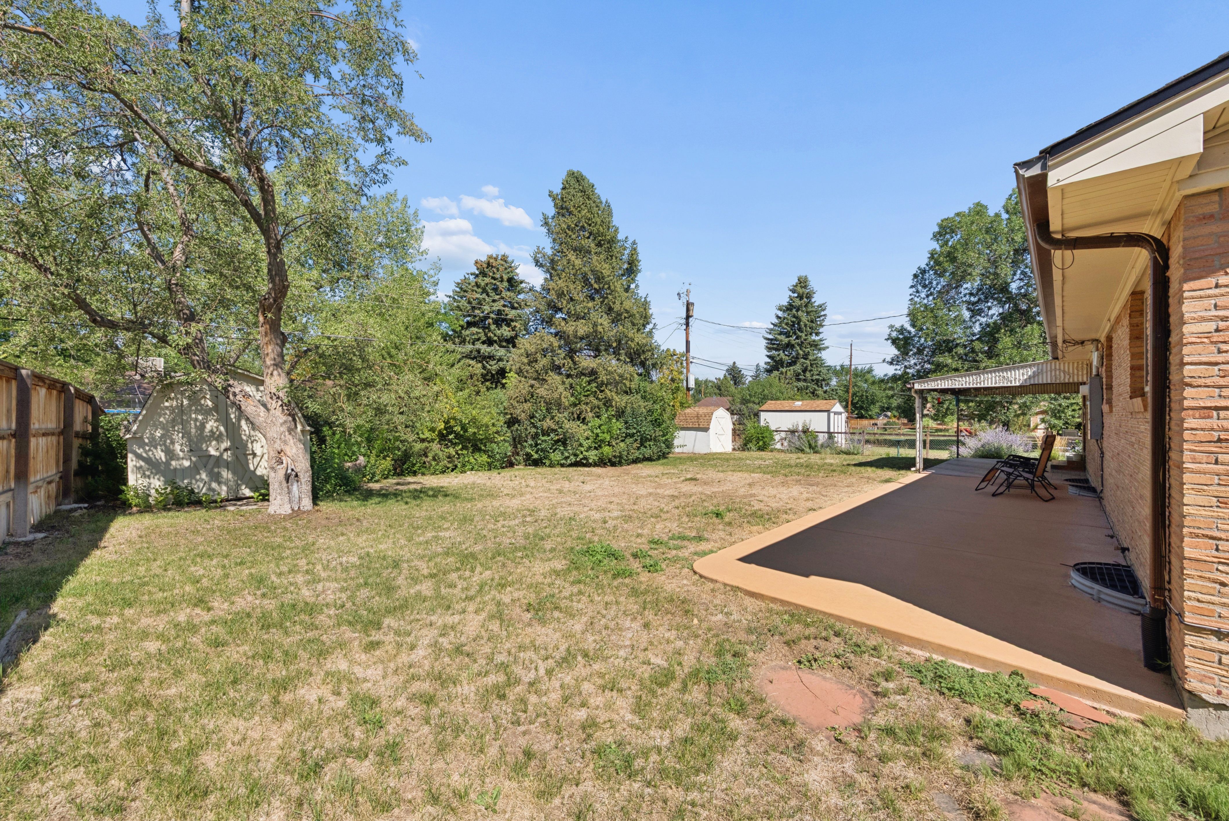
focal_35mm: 14
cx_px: 614
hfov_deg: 104.2
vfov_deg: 81.3
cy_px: 410
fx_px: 478
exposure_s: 1/500
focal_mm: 14
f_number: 10
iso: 200
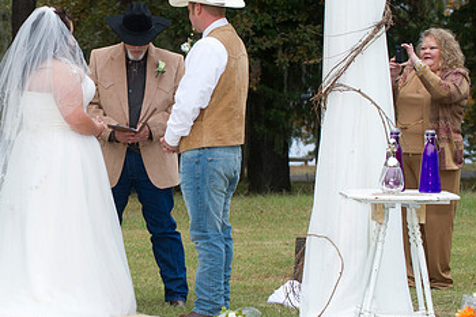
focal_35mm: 174
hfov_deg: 11.8
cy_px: 154
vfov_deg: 7.9
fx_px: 2299
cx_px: 92
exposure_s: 1/100
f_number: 5.6
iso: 800
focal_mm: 105
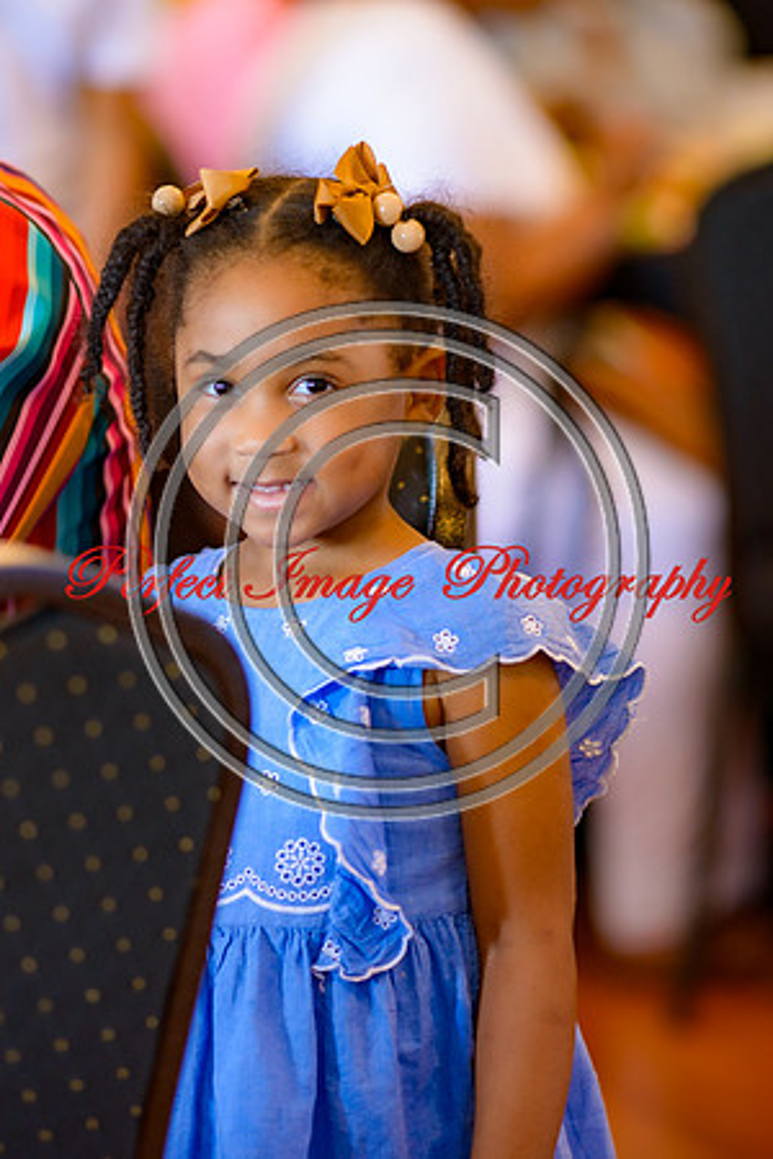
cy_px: 580
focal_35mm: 157
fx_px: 5069
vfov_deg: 13.0
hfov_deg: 8.7
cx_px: 314
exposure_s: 1/100
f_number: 1.8
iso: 400
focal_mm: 105
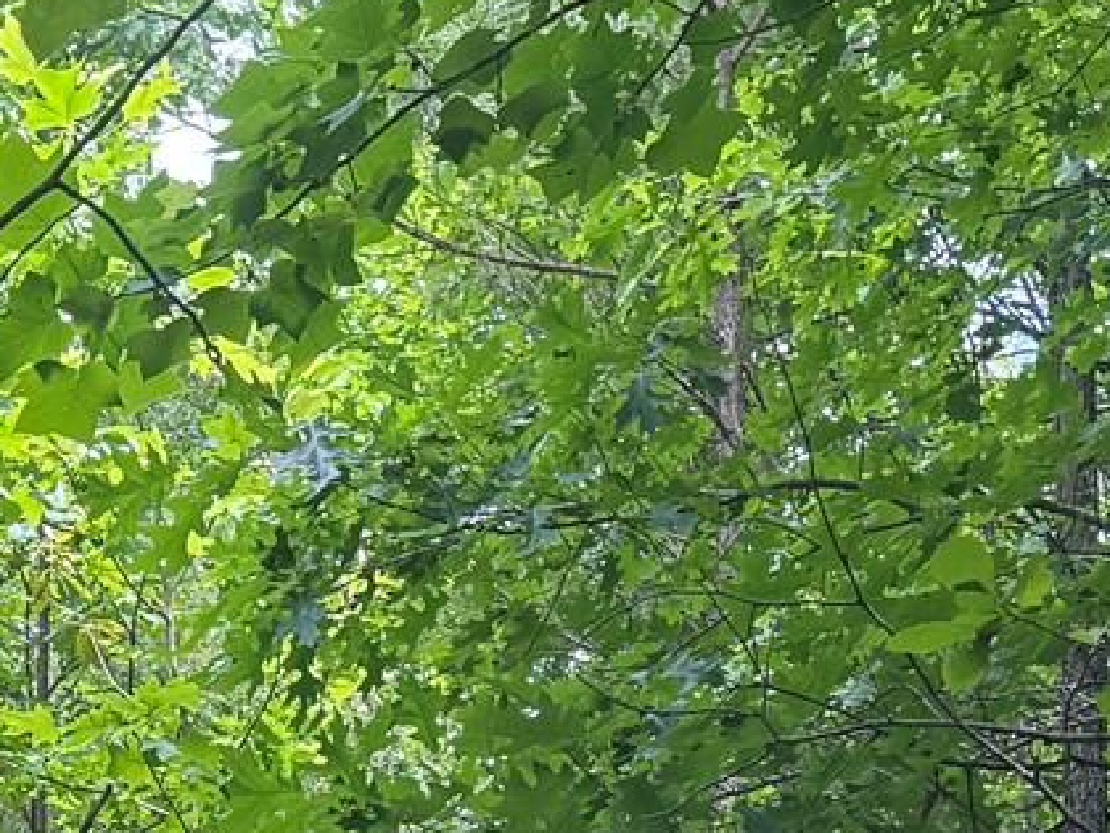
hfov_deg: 16.8
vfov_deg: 11.4
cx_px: 529
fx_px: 3752
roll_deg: -0.8
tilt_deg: +6.2
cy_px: 1700
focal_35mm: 117
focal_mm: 6.76
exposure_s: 1/307
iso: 100
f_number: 1.78
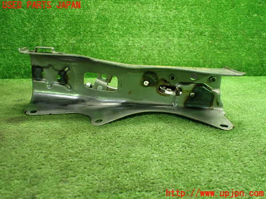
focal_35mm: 30
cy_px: 100
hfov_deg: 60.0
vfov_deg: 46.8
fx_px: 231
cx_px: 133
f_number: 2.3
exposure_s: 1/80
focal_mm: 5.4
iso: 800
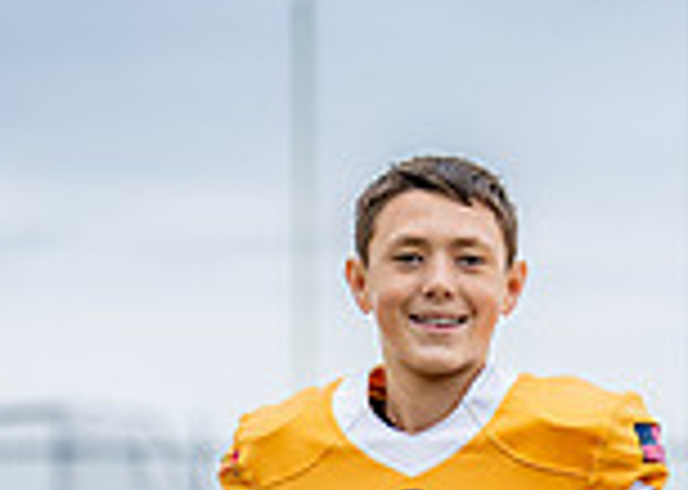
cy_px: 876
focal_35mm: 217
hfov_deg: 9.3
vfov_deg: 6.5
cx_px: 526
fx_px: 4236
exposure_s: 1/2000
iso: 320
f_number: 1.2
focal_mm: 50
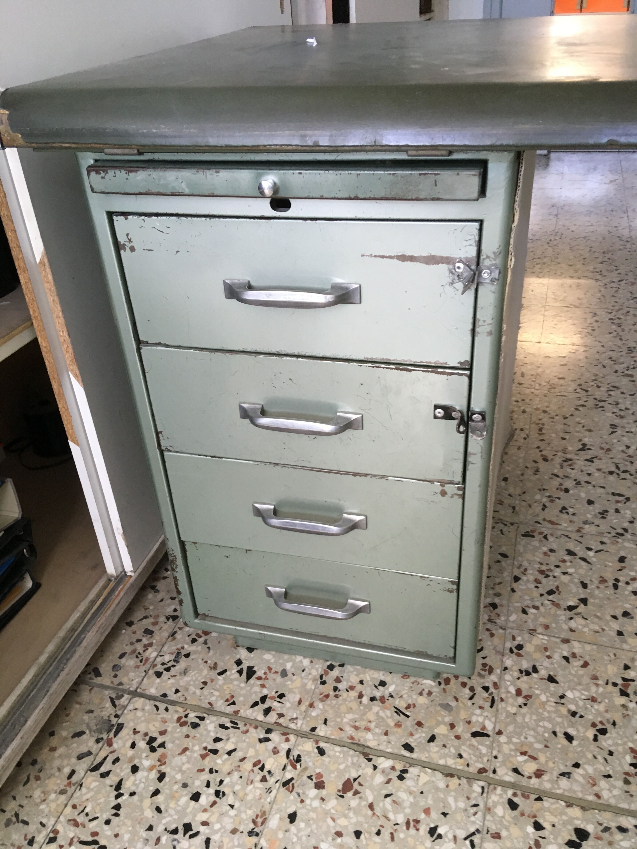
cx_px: 318
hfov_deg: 48.2
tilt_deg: -35.7
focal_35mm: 29
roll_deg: +2.7
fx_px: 712
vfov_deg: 61.7
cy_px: 424
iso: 125
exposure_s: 1/33
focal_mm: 4.15
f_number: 2.2
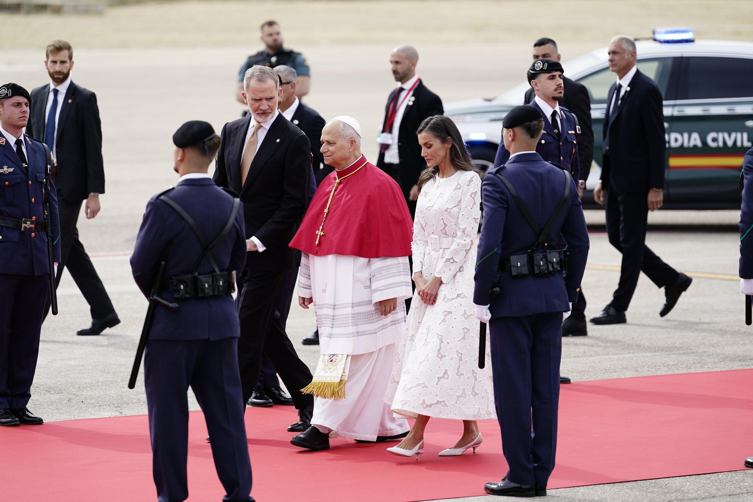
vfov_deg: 5.4
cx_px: 376
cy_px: 251
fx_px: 5332
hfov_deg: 8.1
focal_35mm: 255
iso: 160
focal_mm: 255
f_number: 4
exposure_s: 1/800
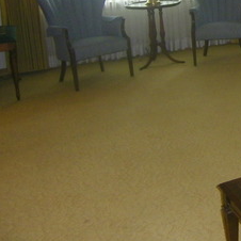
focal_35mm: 70
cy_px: 12
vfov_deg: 23.8
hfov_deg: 22.3
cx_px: 306
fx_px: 551
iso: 200
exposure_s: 1/30
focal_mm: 4.9
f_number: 2.6
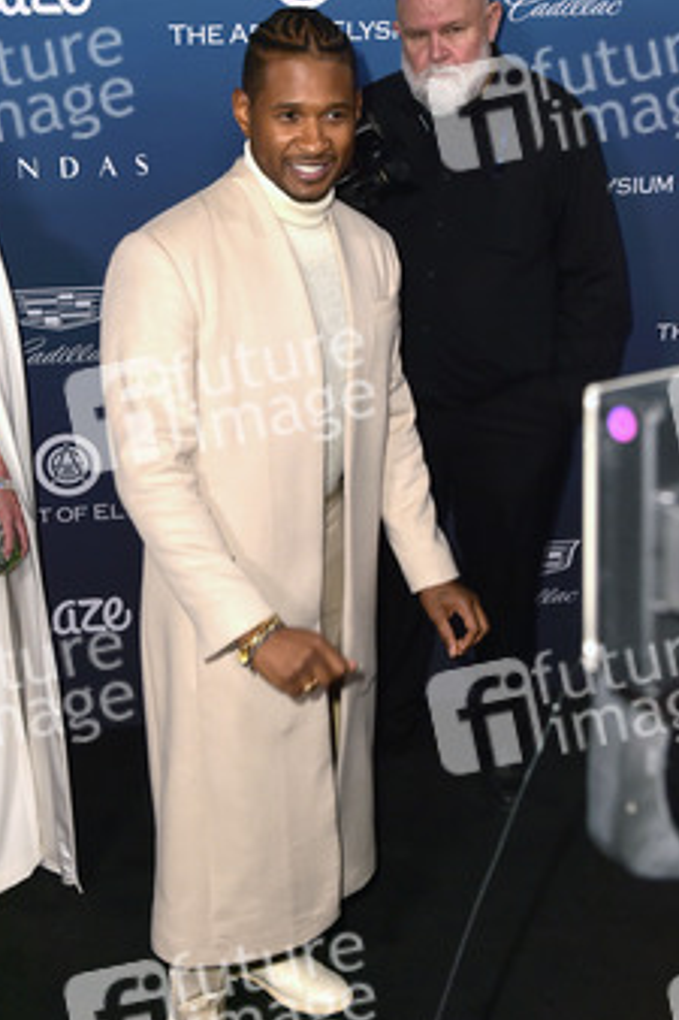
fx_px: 1274
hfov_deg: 29.8
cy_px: 552
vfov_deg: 43.6
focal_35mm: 45
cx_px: 309
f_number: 5.6
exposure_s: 1/320
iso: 250
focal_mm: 38
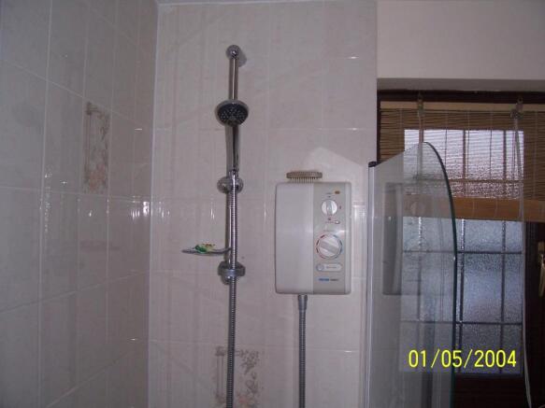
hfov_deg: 54.0
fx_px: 535
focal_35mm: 34
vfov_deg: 41.8
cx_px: 272
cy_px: 204
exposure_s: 1/60
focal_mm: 5.6
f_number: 2.7
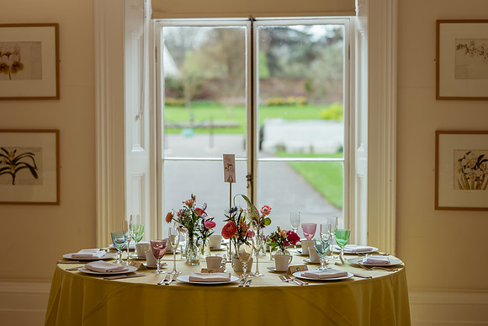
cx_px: 244
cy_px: 163
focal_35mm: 85
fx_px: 1154
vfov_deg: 16.1
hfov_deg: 23.9
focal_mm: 85
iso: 100
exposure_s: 1/640
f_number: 2.2
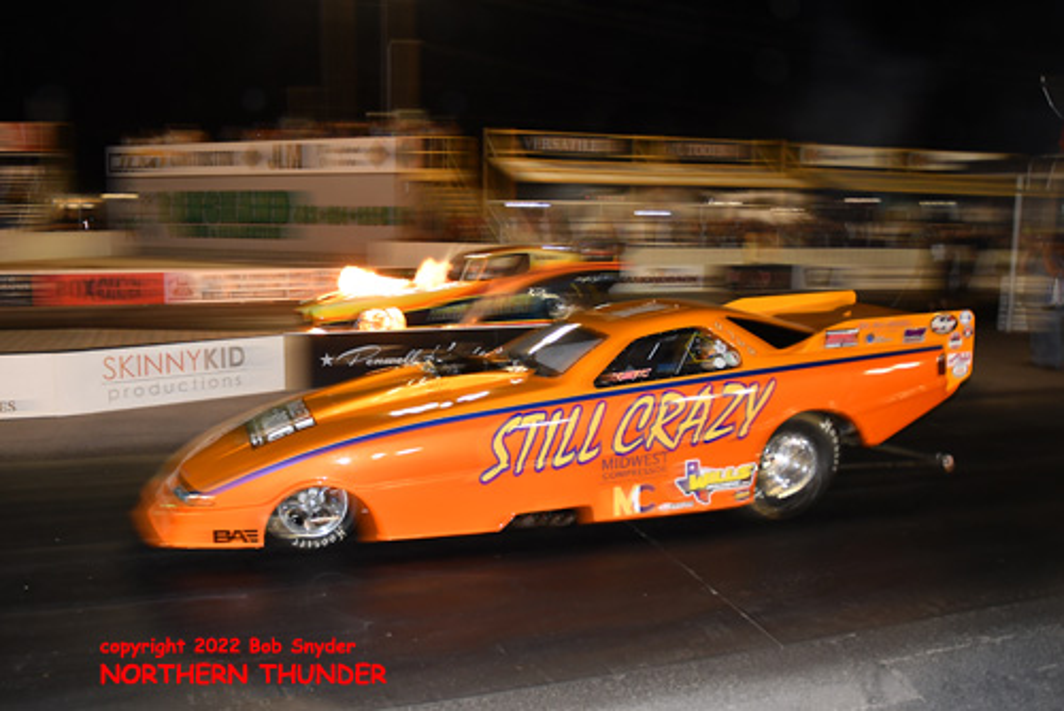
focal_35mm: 24
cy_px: 356
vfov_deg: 53.2
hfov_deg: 73.7
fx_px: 710
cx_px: 532
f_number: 2.8
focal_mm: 16
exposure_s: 1/50
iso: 400
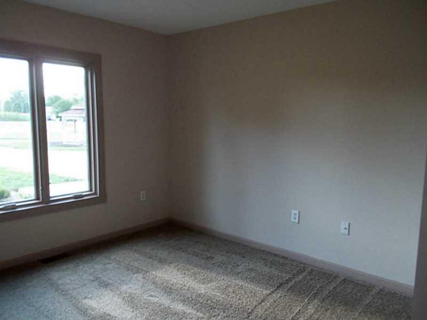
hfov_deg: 61.7
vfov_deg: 48.2
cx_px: 214
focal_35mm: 29
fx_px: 358
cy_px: 160
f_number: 3.3
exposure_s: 1/30
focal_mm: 4.1
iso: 100
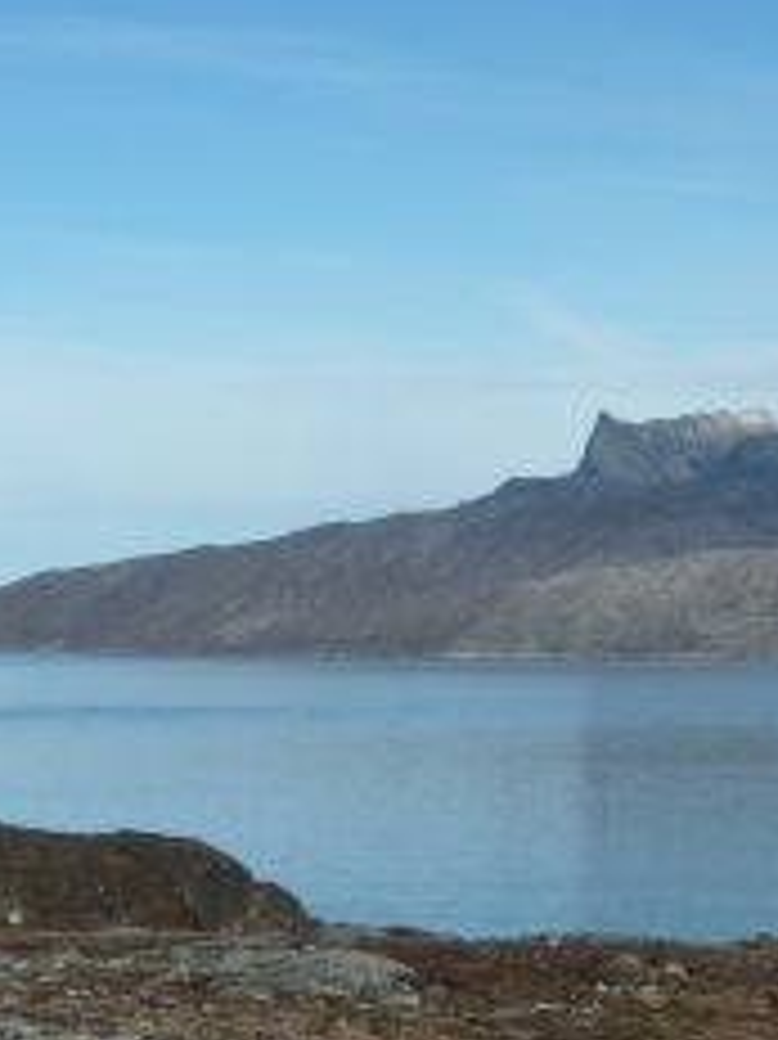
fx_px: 2490
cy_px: 617
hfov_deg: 17.6
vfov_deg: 23.5
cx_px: 607
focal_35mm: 83
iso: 125
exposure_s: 1/500
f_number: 5
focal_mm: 5.3
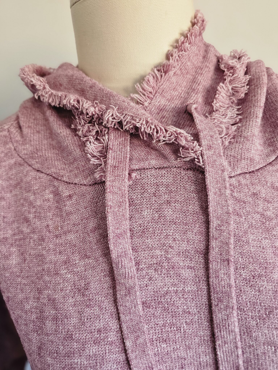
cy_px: 185
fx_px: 246
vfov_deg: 73.9
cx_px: 139
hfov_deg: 58.9
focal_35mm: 23
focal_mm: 6.3
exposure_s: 1/120
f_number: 1.7
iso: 320
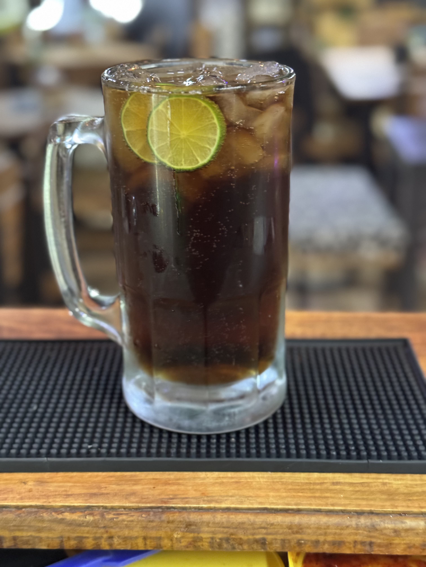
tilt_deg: -22.5
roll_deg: +1.5
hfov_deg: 30.3
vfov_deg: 39.7
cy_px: 284
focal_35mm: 48
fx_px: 788
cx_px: 213
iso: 800
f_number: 1.78
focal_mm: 6.76
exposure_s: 1/20
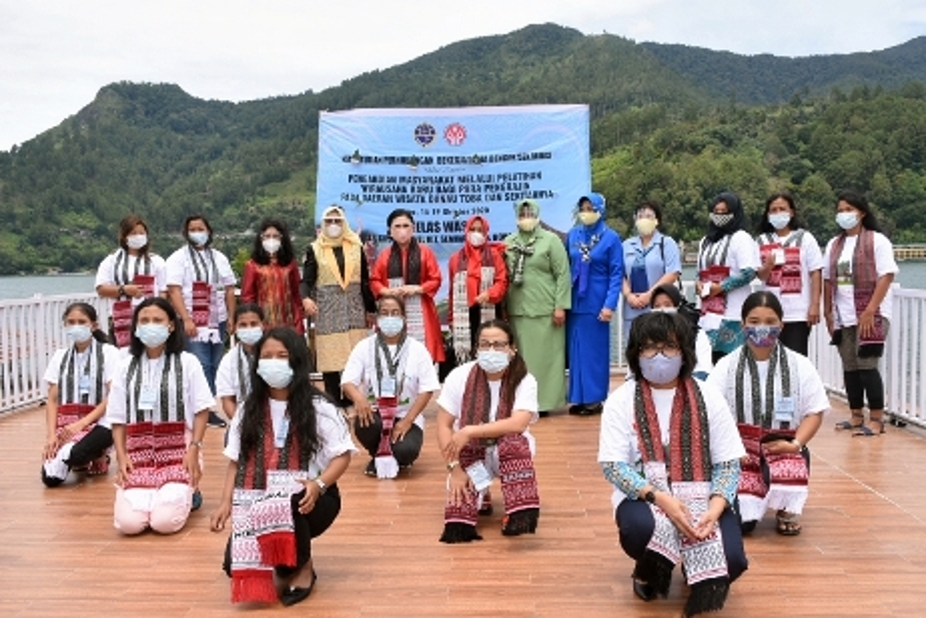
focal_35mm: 30
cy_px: 309
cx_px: 463
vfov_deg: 43.6
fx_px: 772
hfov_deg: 61.9
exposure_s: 1/125
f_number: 10
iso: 100
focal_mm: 20
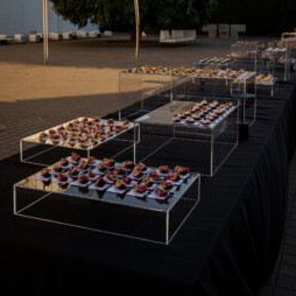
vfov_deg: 34.6
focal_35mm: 48
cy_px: 73
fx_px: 464
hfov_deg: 35.4
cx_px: 147
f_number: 10
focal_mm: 37
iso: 160
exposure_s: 1/200
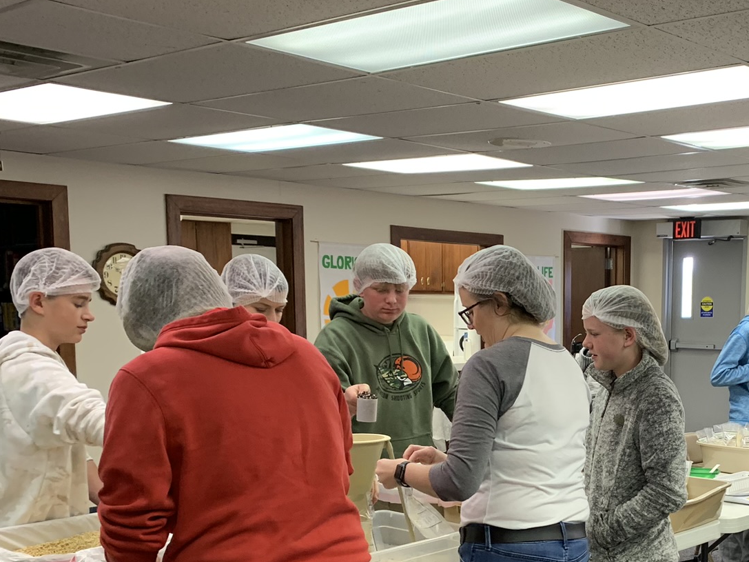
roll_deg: -0.8
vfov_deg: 29.1
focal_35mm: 49
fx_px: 1060
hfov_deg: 37.6
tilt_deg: -8.0
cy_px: 444
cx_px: 592
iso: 125
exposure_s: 1/60
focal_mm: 4.25
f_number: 1.8
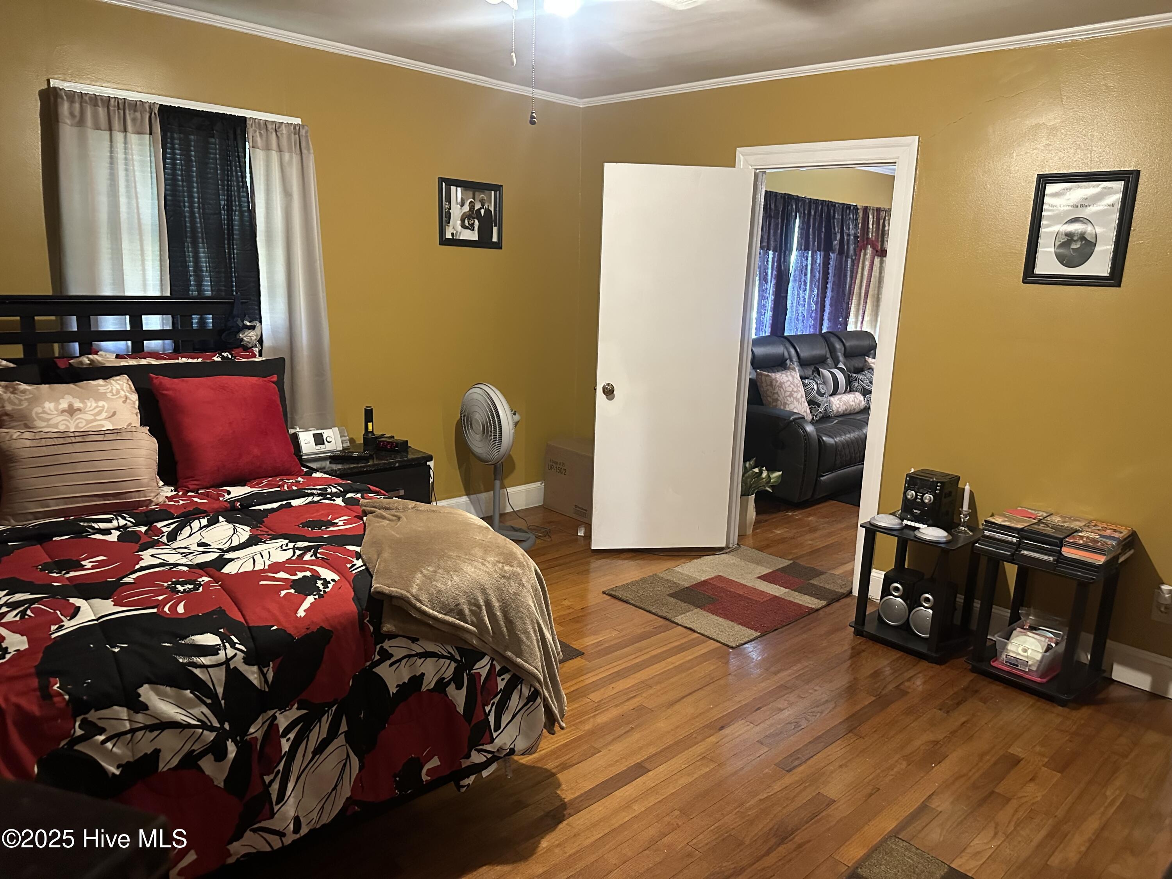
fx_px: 813
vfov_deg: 56.8
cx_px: 586
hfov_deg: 71.6
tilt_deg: -12.0
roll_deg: -2.9
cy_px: 440
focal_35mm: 24
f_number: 1.78
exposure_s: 1/60
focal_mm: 6.86
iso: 800
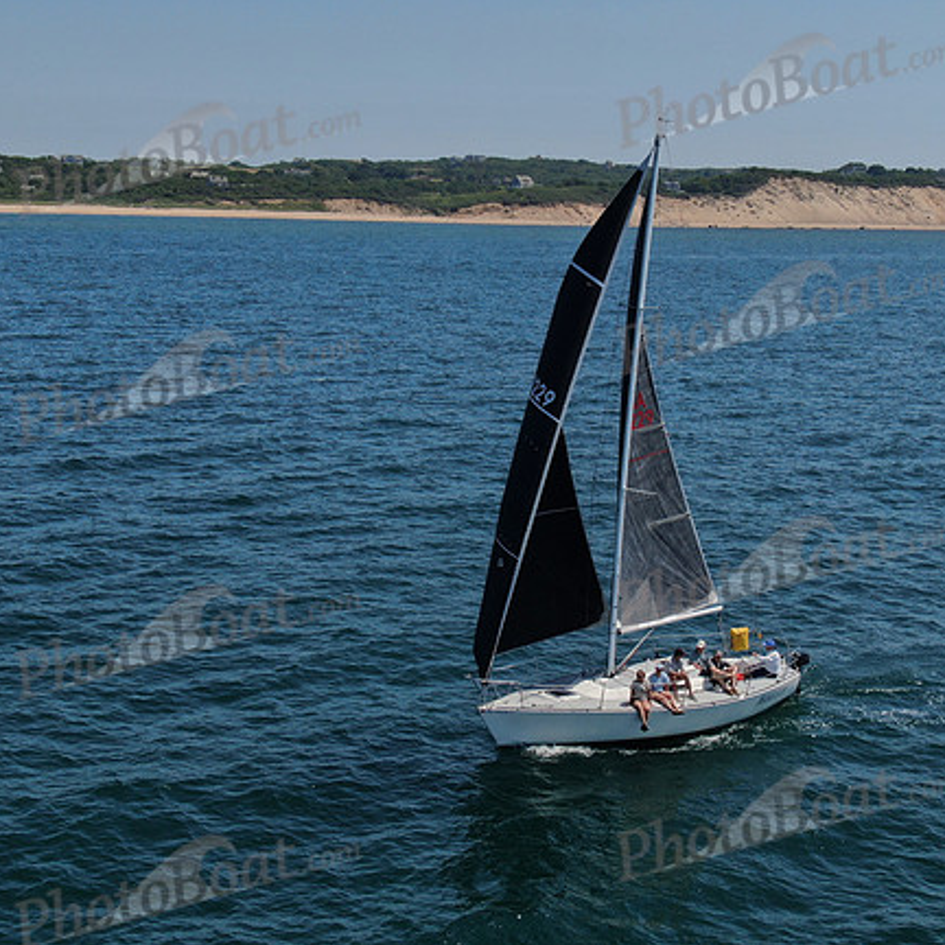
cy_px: 474
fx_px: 1760
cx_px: 490
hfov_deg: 30.0
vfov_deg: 30.0
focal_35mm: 57
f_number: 3.8
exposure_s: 1/1250
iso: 100
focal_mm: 8.6
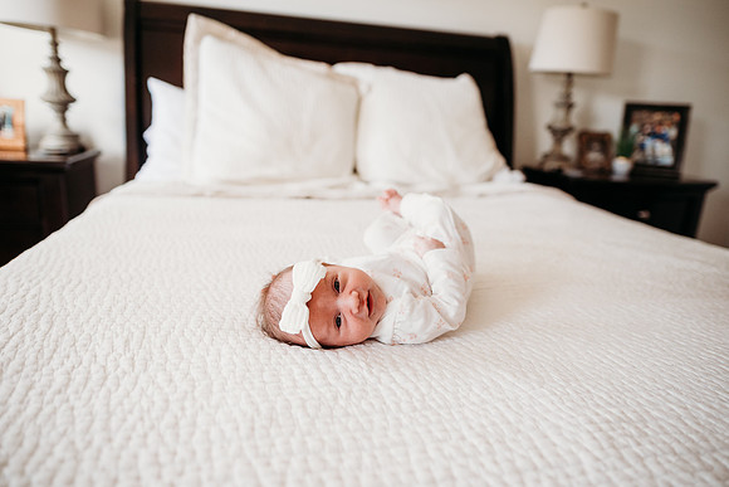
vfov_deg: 53.2
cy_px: 244
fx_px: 486
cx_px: 364
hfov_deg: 73.7
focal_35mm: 24
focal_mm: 24
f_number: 2.5
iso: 640
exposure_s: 1/250
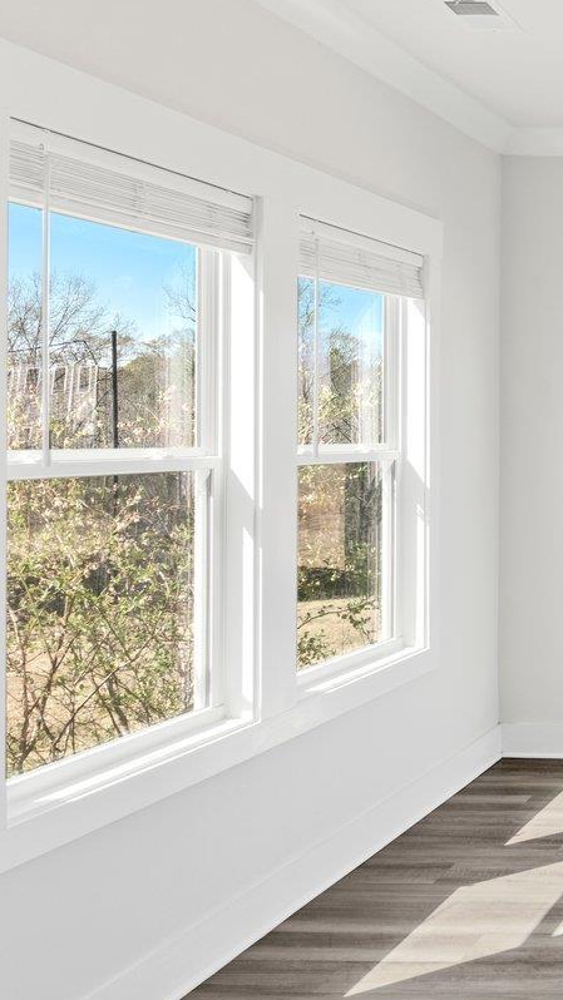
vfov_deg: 47.2
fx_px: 1141
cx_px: 974
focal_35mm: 43
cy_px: 429
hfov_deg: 20.7
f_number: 8
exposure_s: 1/25
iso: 250
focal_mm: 16
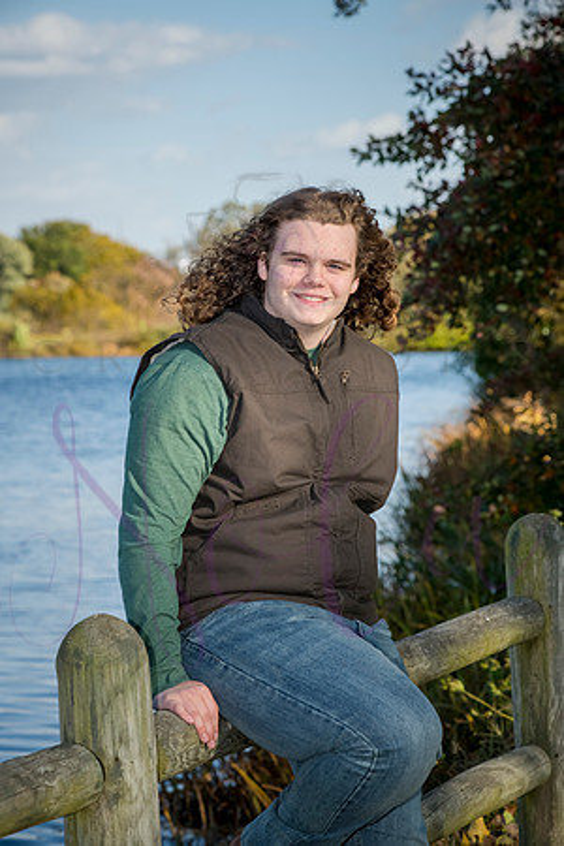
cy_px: 423
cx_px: 282
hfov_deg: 12.2
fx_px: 2632
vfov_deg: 18.3
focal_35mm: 112
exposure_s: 1/800
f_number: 9
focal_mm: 112
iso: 640
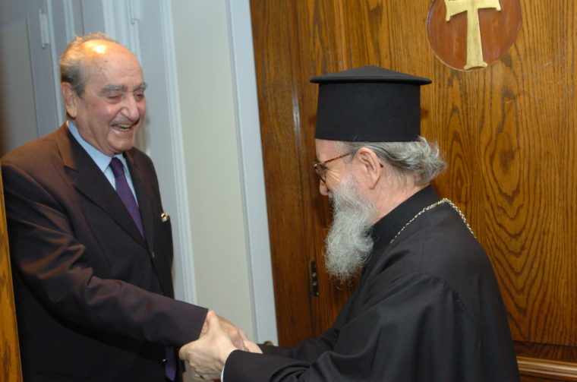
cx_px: 288
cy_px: 191
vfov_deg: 35.3
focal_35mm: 38
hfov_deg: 51.4
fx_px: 600
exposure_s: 1/60
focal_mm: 25
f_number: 4.8
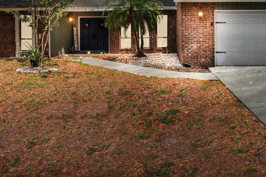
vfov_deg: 35.4
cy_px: 30
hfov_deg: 52.9
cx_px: 156
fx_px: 266
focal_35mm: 36
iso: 100
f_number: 8
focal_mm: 18
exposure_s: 1/100
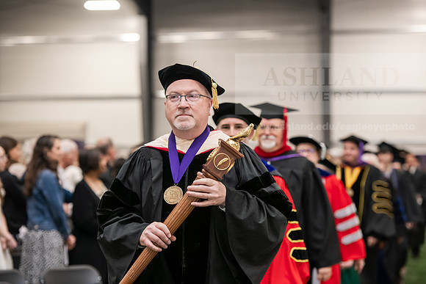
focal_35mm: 120
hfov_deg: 17.1
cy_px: 142
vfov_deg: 11.4
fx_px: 1420
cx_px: 213
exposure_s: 1/200
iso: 2500
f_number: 3.5
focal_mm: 120
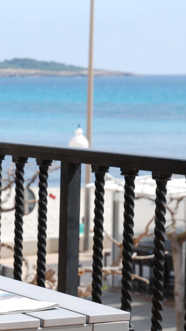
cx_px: -91
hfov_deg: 8.2
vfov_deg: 14.9
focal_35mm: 144
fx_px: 1264
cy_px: 197
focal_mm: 45
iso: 200
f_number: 9
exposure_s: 1/320
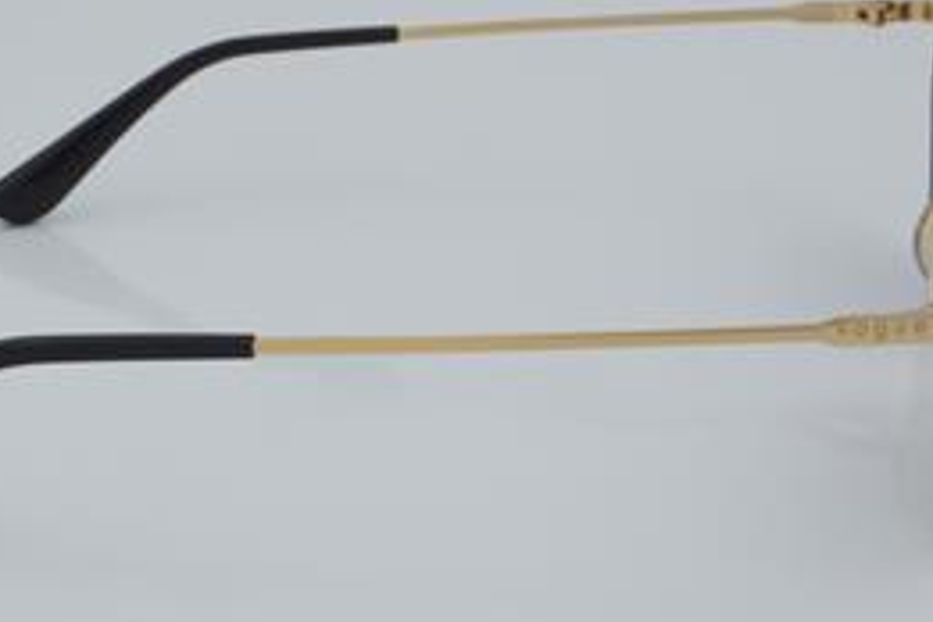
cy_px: 293
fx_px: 2980
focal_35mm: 115
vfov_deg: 11.9
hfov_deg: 17.8
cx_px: 404
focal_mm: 50
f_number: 32
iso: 100
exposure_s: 1/4
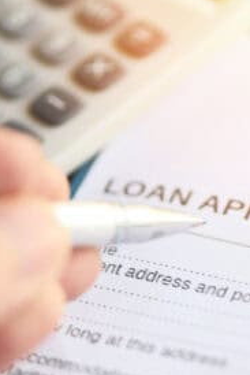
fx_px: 2153
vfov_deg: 9.9
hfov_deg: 6.6
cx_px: 212
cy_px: 211
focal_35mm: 207
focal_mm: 105
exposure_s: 1/320
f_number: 3.2
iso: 400
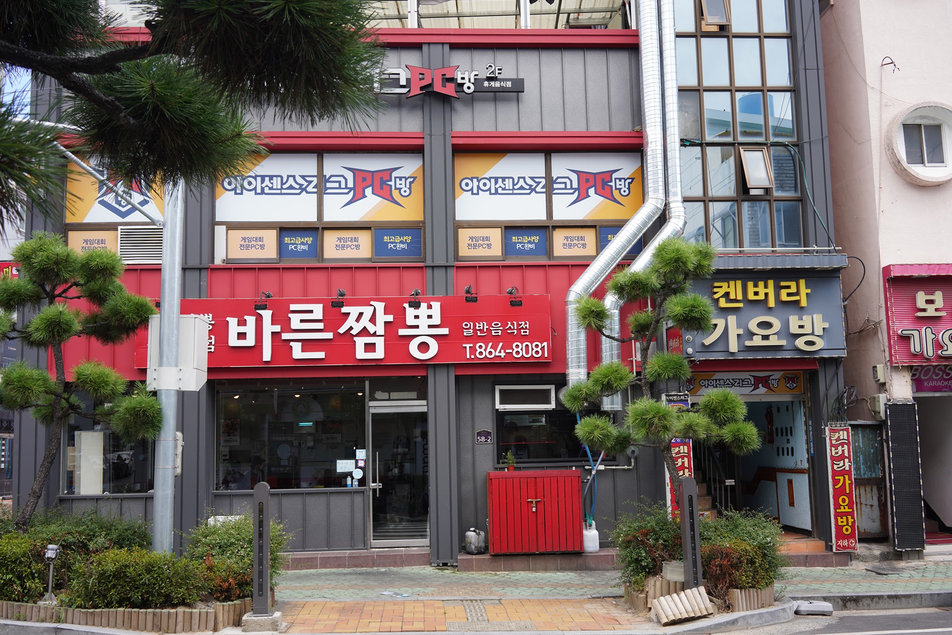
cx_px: 476
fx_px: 926
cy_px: 318
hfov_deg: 54.4
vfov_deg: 37.9
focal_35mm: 35
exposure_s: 1/100
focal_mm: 35
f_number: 9
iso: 200
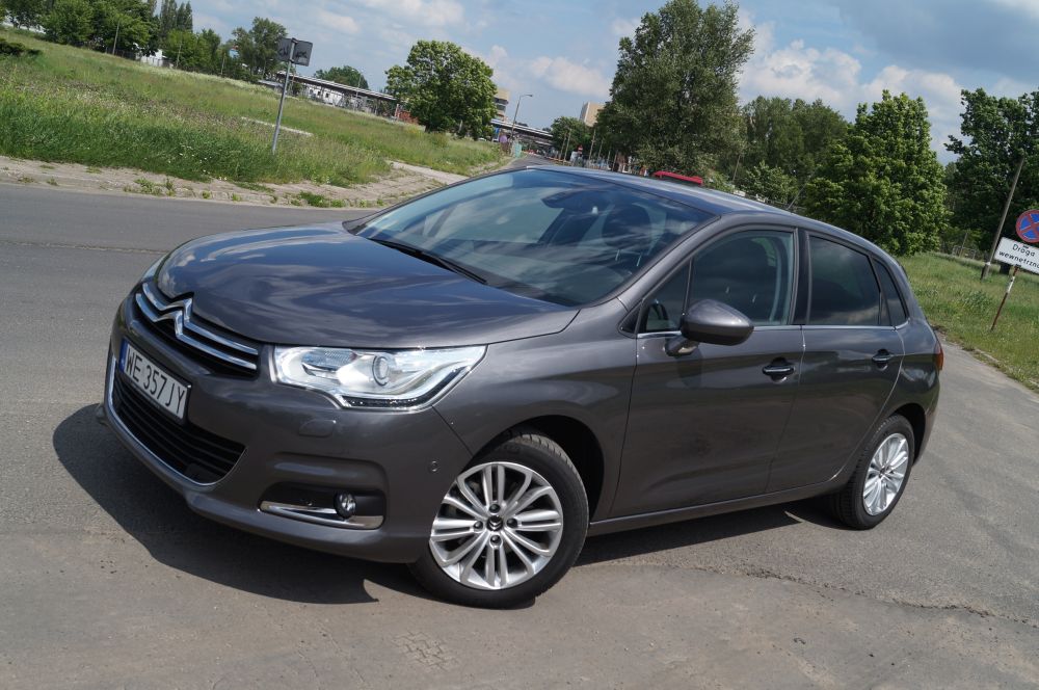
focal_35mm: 33
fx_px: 951
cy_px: 345
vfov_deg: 39.9
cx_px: 520
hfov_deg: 57.3
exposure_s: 1/400
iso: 100
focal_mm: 22
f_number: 8
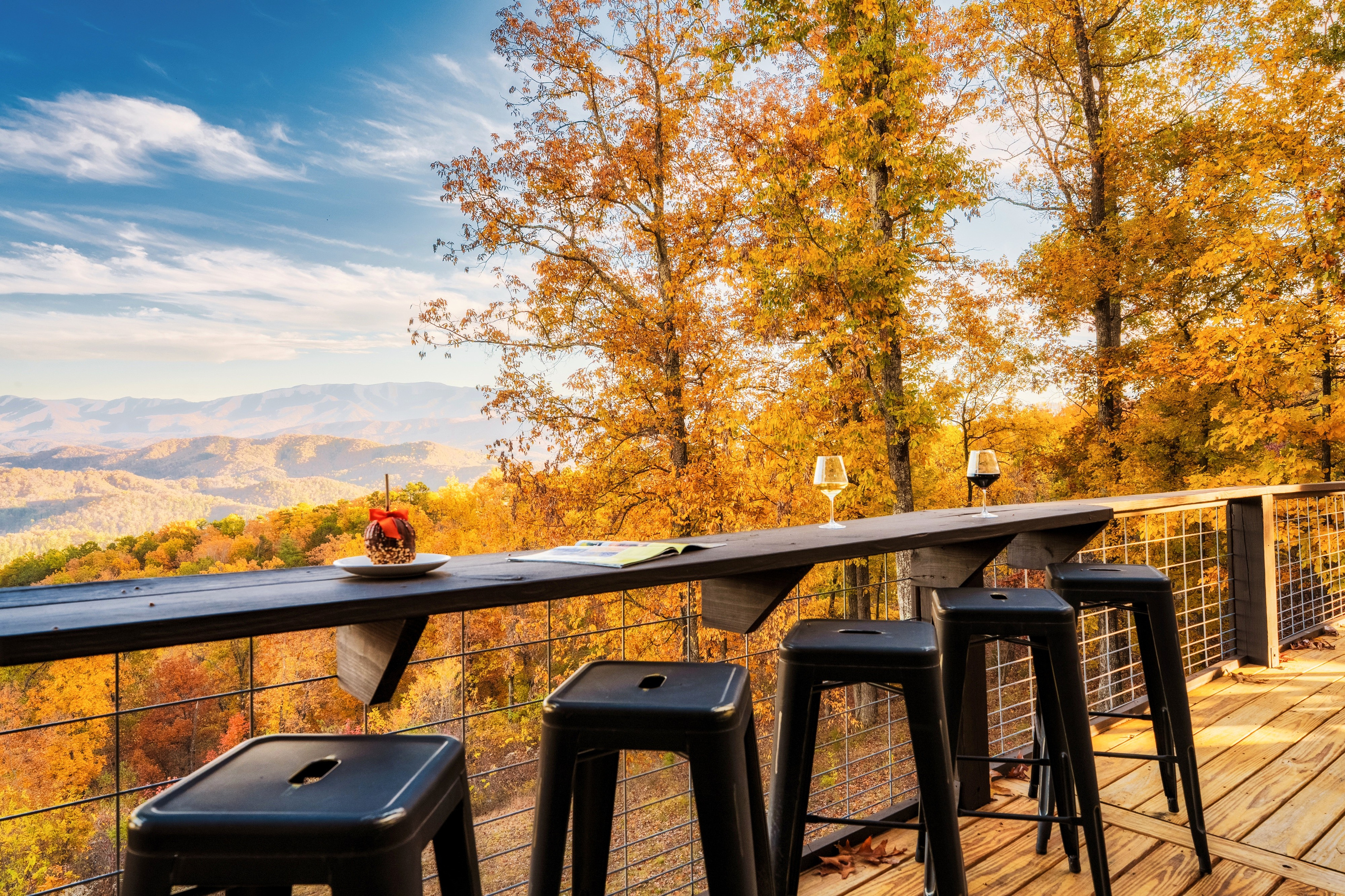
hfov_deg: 73.7
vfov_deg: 53.1
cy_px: 448
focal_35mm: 24
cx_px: 672
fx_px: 897
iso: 320
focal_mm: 24
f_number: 8
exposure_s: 1/250
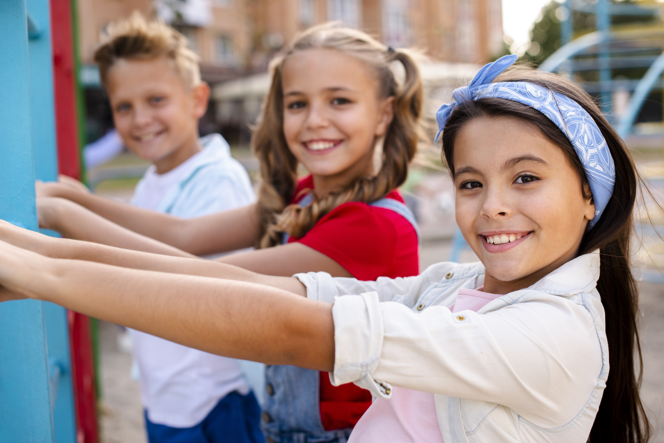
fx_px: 923
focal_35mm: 50
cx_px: 332
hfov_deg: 39.6
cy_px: 222
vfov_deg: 27.0
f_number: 3.5
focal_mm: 50
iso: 400
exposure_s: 1/200
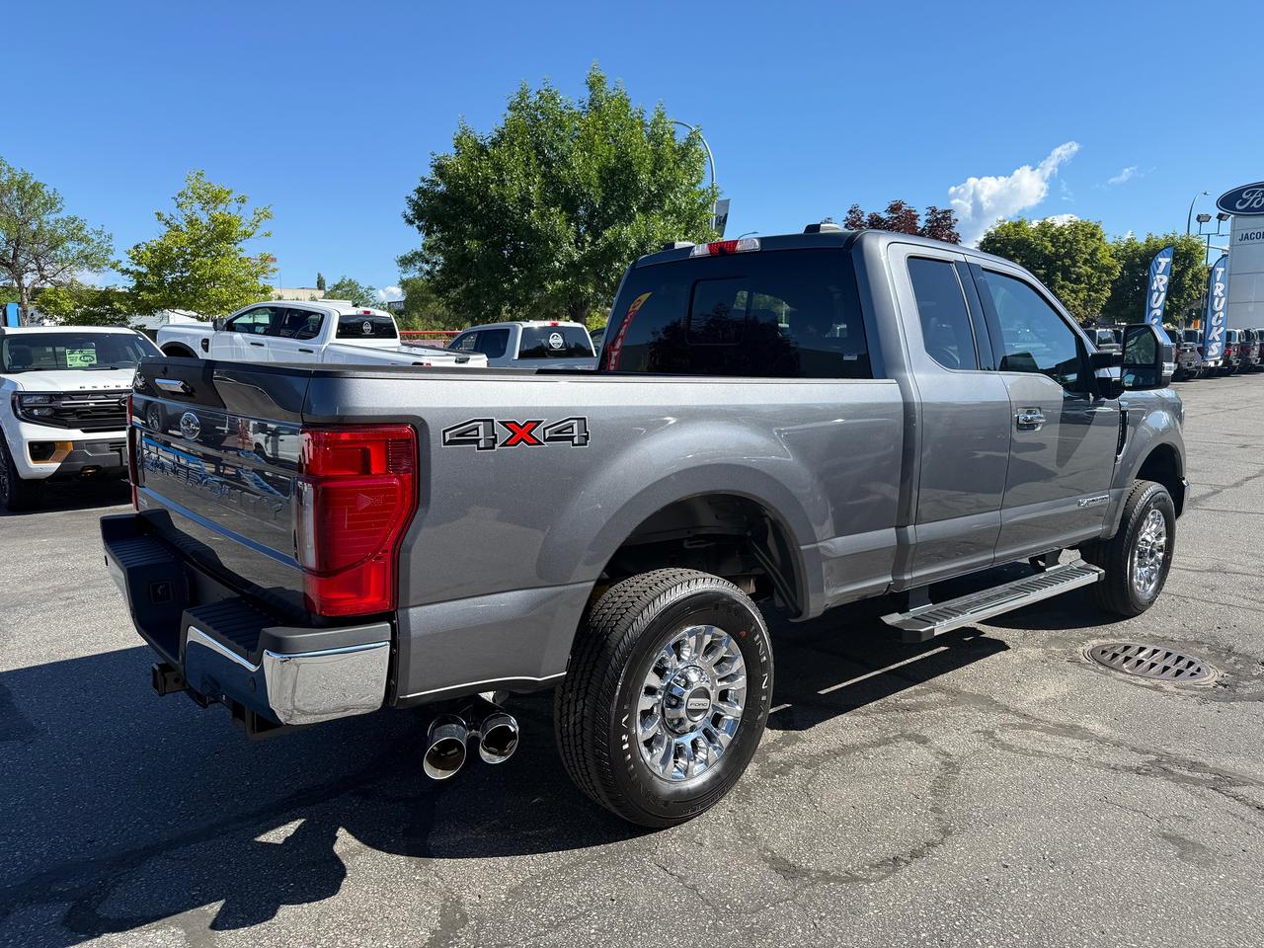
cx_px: 632
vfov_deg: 56.8
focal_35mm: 24
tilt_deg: -11.2
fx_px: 876
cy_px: 474
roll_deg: -1.1
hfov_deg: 71.6
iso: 80
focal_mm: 6.76
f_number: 1.78
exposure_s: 1/3021
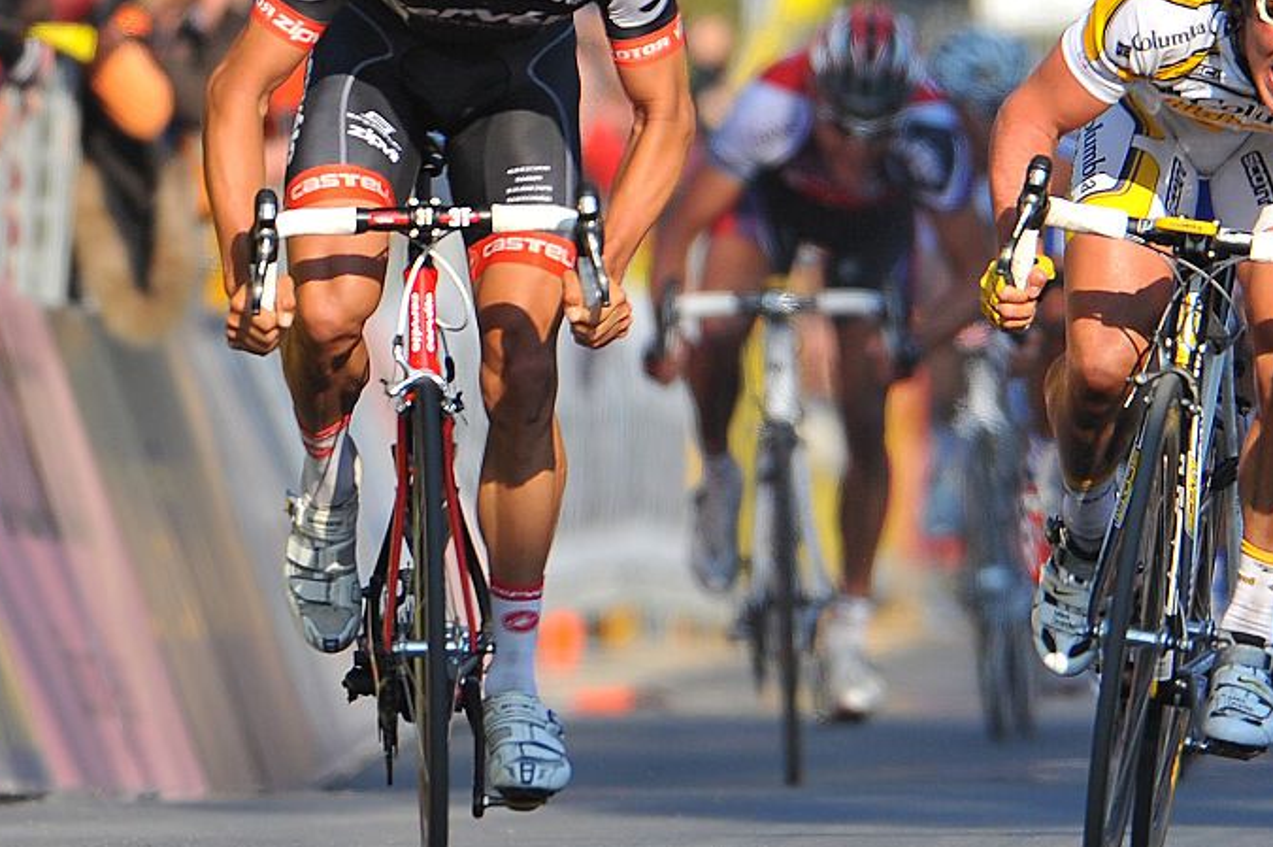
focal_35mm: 637
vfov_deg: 2.2
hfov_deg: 3.2
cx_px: 817
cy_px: 295
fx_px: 22508
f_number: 5
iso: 320
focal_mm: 420
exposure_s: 1/1600
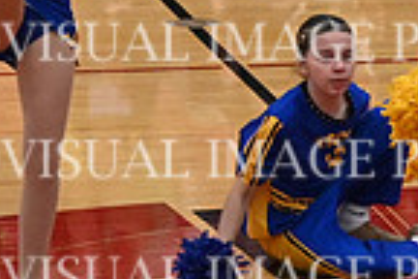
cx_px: 377
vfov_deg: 2.5
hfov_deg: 3.7
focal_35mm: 557
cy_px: 100
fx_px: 6467
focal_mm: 92
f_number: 4
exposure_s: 1/400
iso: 6400
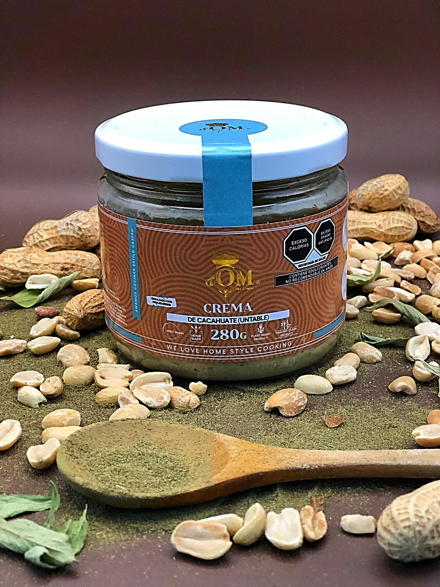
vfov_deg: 33.8
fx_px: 966
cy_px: 294
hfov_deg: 25.7
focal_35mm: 57
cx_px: 220
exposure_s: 1/30
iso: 250
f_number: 2.8
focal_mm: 6.6
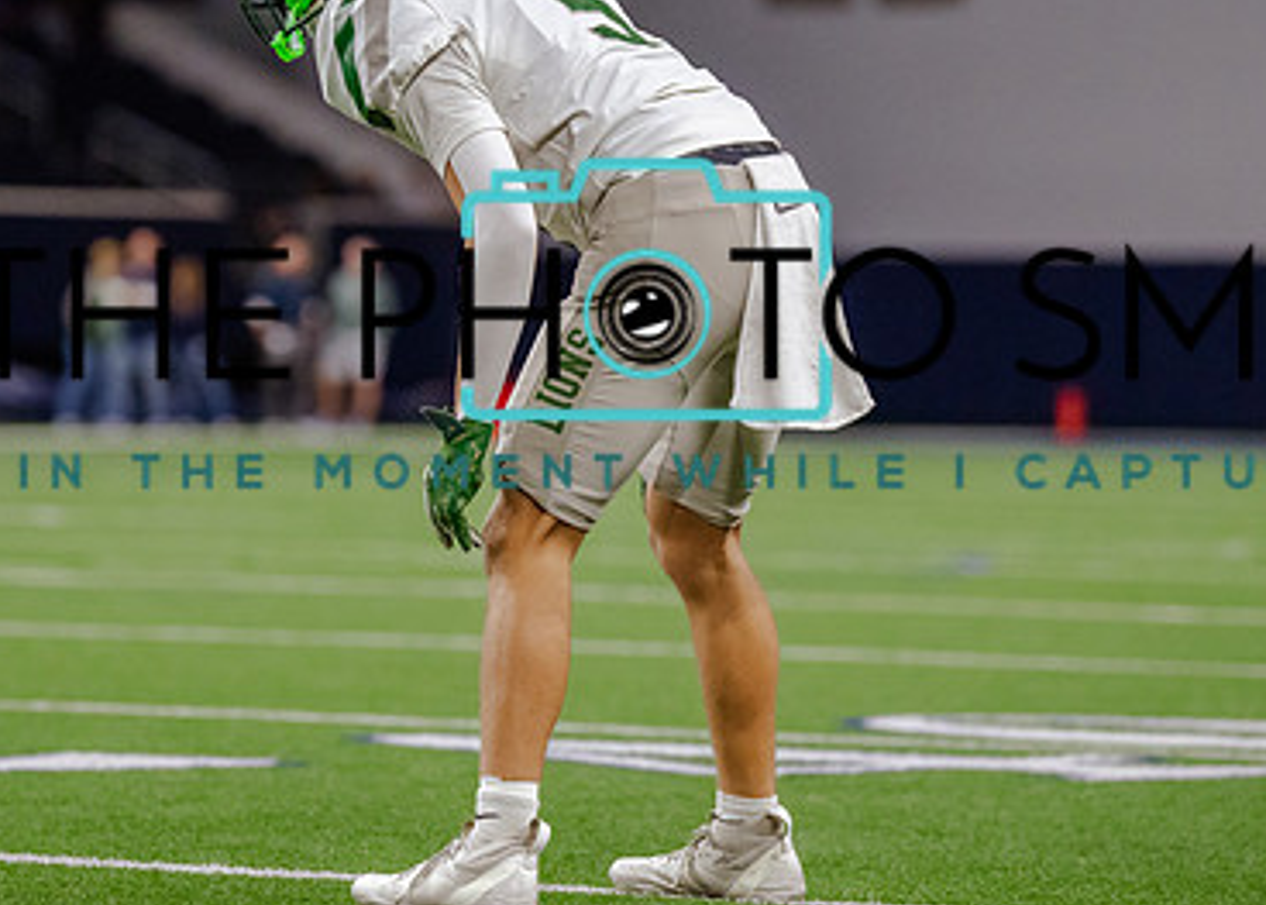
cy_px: 278
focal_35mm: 273
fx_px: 9818
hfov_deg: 7.4
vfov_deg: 5.3
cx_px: 442
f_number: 2.8
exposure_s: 1/1250
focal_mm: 139
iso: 3200
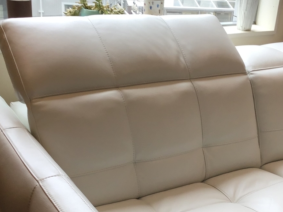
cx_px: 174
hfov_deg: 33.1
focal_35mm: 58
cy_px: 154
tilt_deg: -25.9
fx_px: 474
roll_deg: -5.5
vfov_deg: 25.0
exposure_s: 1/120
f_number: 2.4
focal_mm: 3.3
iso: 25
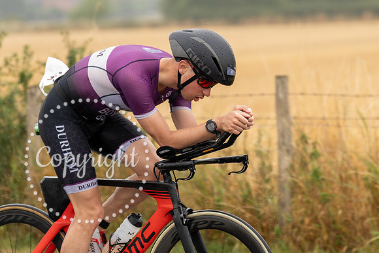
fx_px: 2195
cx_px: 216
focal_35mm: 208
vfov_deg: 6.6
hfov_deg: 9.9
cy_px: 124
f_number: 2.8
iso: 400
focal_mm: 128
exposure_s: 1/800
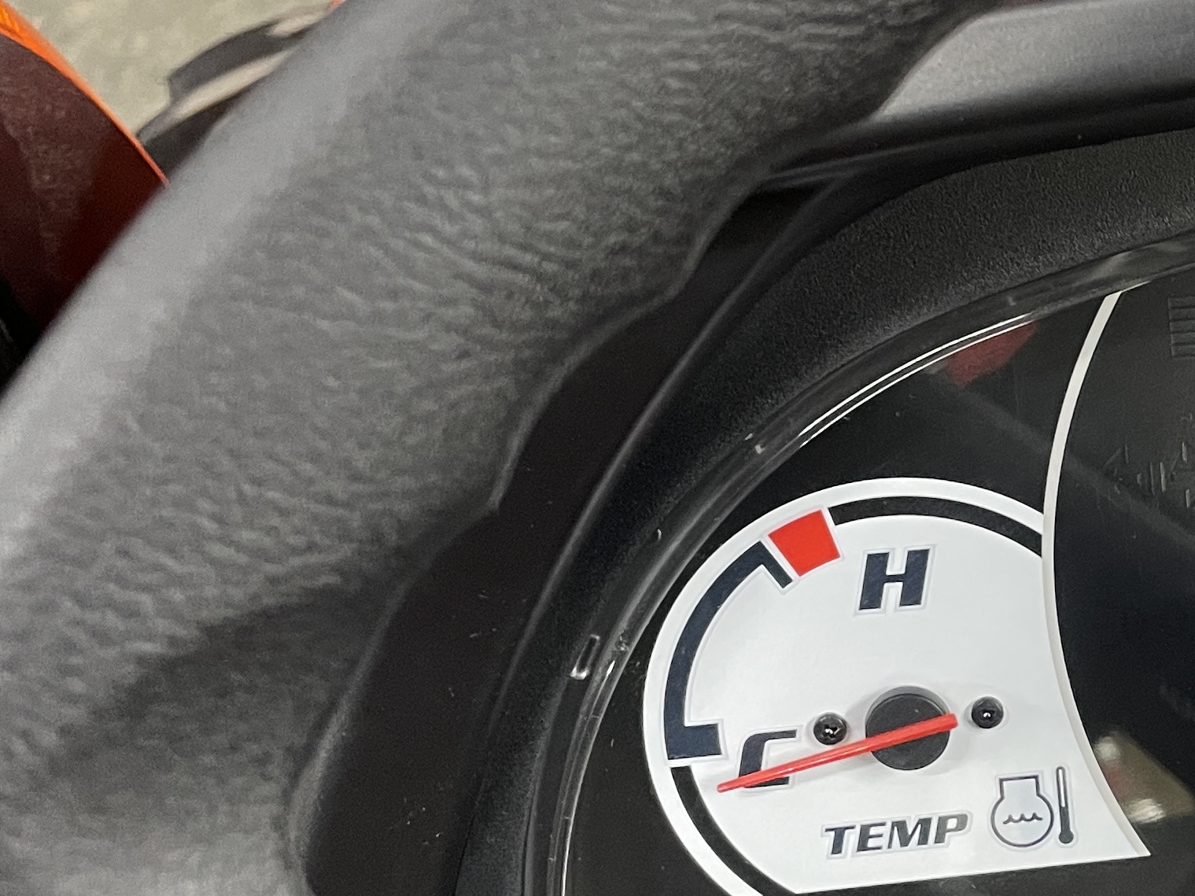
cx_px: 1455
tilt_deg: -48.6
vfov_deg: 21.3
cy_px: 520
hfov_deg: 25.2
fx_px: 2382
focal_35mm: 69
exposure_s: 1/50
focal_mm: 4.2
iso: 250
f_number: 1.6
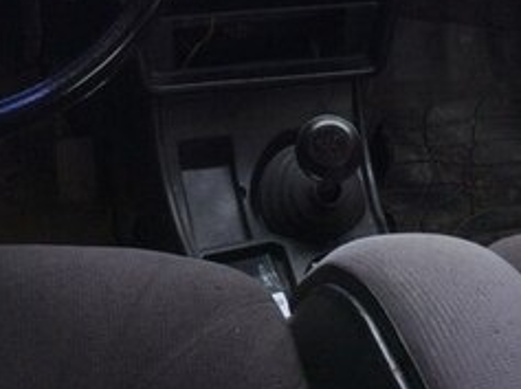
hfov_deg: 22.0
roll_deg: +1.3
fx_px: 1337
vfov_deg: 15.9
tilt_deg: -20.3
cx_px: 215
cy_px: -87
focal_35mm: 89
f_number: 2.4
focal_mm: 3.3
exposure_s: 1/33
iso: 40
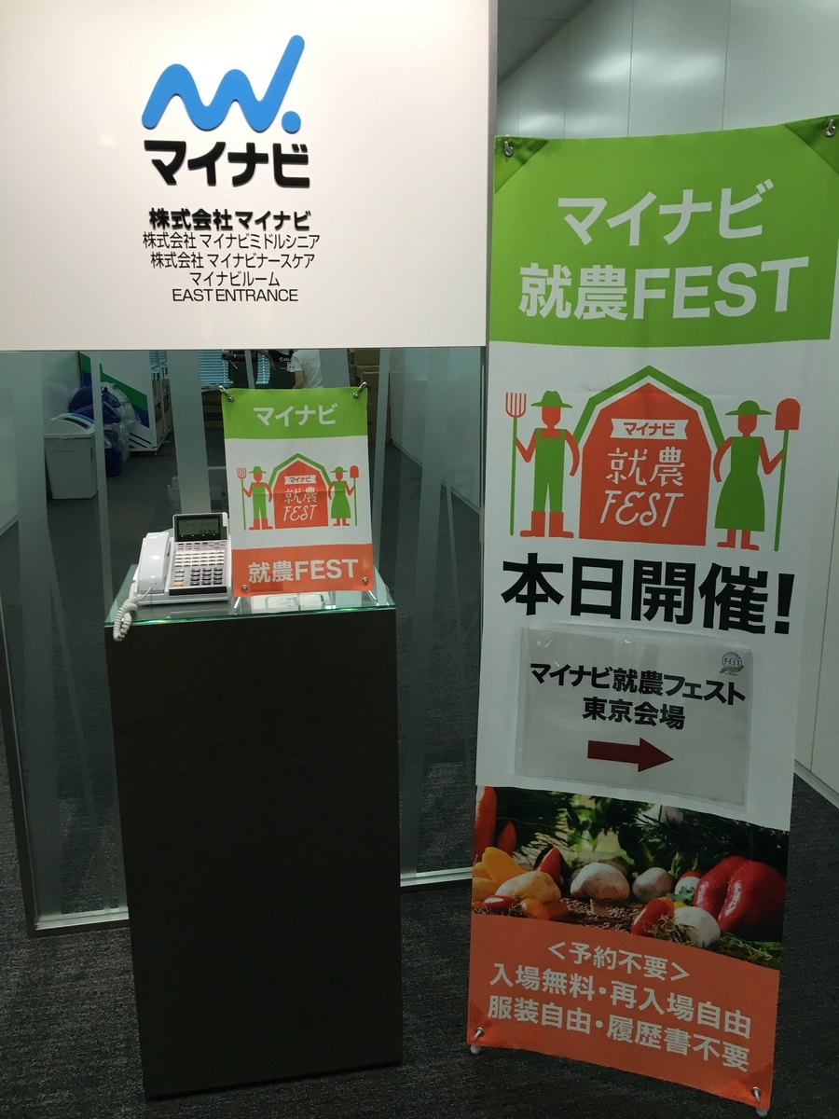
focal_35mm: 29
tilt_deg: -13.6
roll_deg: +0.7
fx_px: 937
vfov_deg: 61.7
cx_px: 420
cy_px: 560
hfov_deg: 48.2
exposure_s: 1/30
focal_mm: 4.15
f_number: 2.2
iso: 25
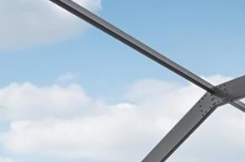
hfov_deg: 26.3
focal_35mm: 77
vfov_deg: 14.2
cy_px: 343
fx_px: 523
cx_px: 141
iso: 400
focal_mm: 14
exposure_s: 1/80
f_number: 8
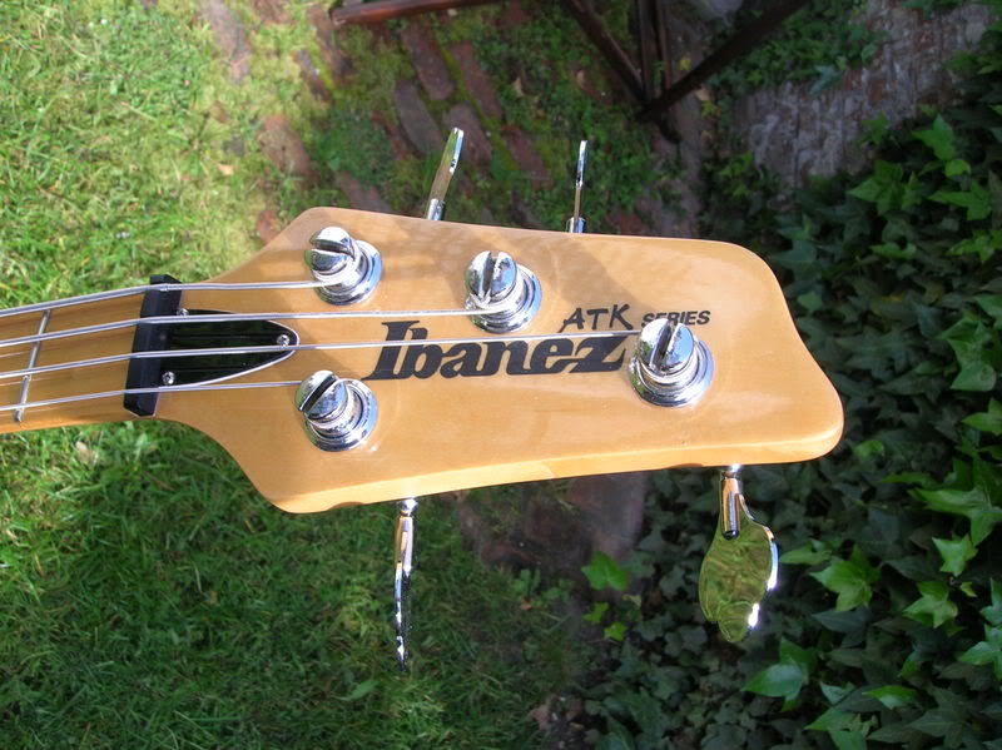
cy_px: 375
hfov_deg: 54.0
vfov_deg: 41.8
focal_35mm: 34
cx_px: 501
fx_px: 984
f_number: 4.9
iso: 50
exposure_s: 1/120
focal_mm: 5.7
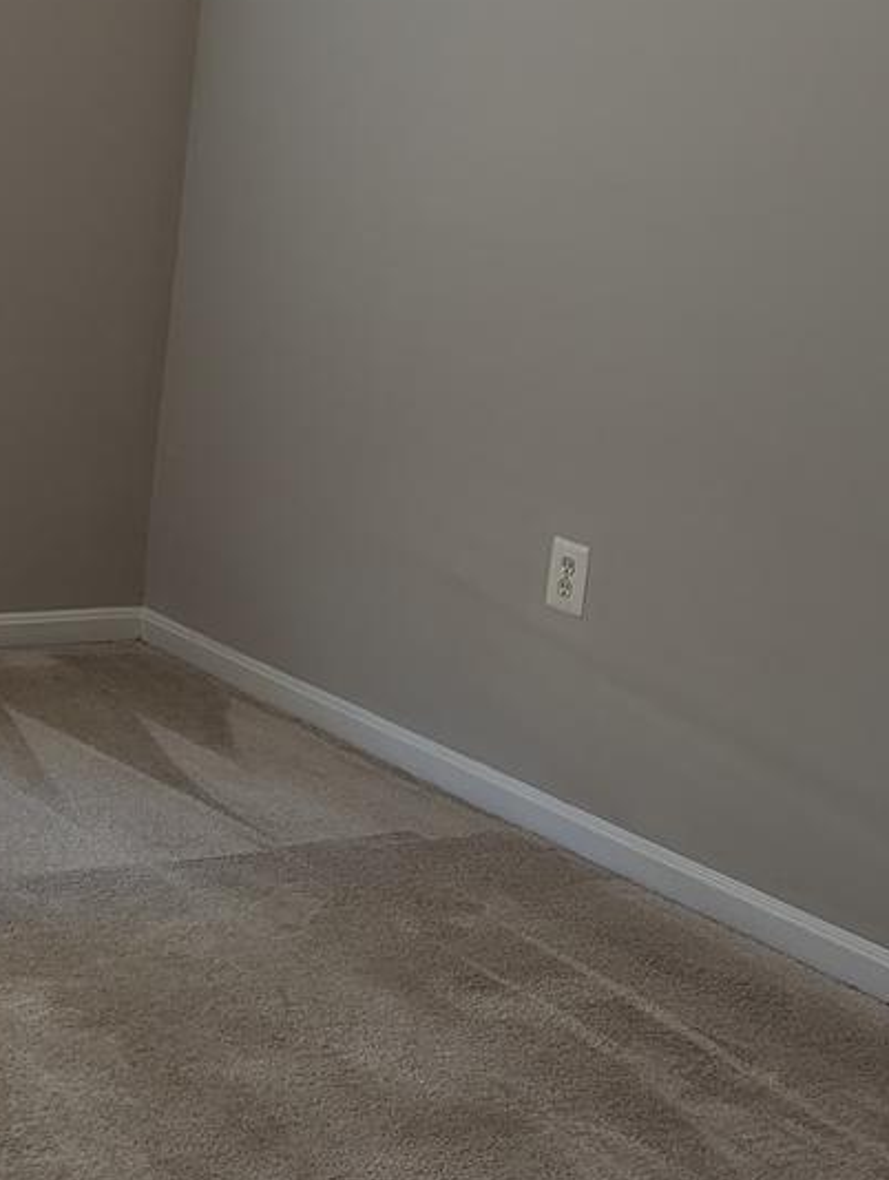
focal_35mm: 69
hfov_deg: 19.7
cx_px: -270
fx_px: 2357
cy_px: 356
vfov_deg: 27.9
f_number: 1.85
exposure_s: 1/120
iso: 64
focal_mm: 6.81
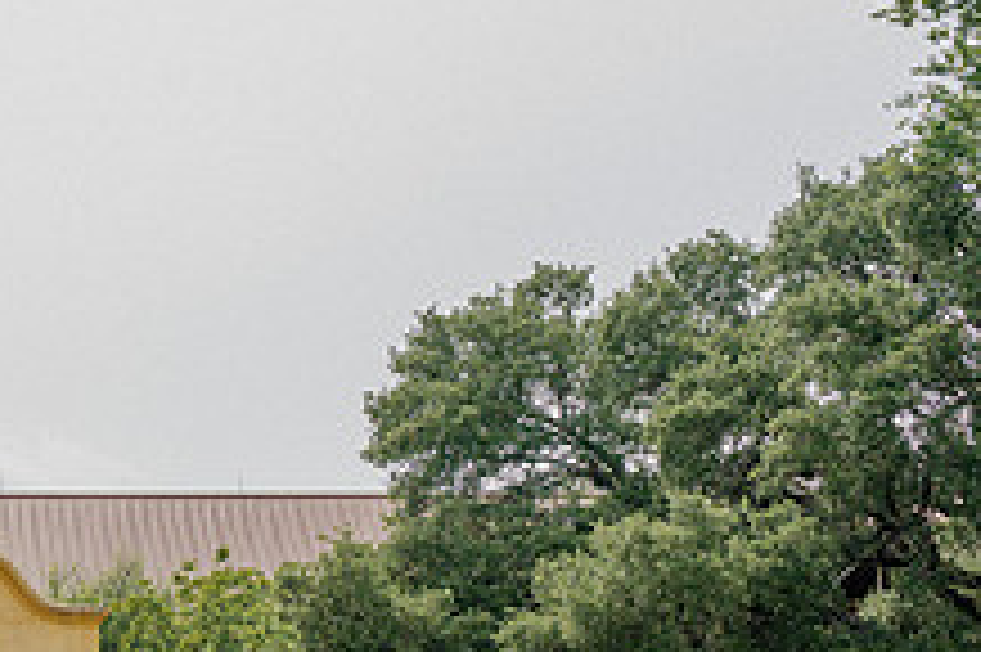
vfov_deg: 10.2
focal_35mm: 133
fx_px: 3621
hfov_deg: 14.9
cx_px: -230
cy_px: 641
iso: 100
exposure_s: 1/1600
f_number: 3.5
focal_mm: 50
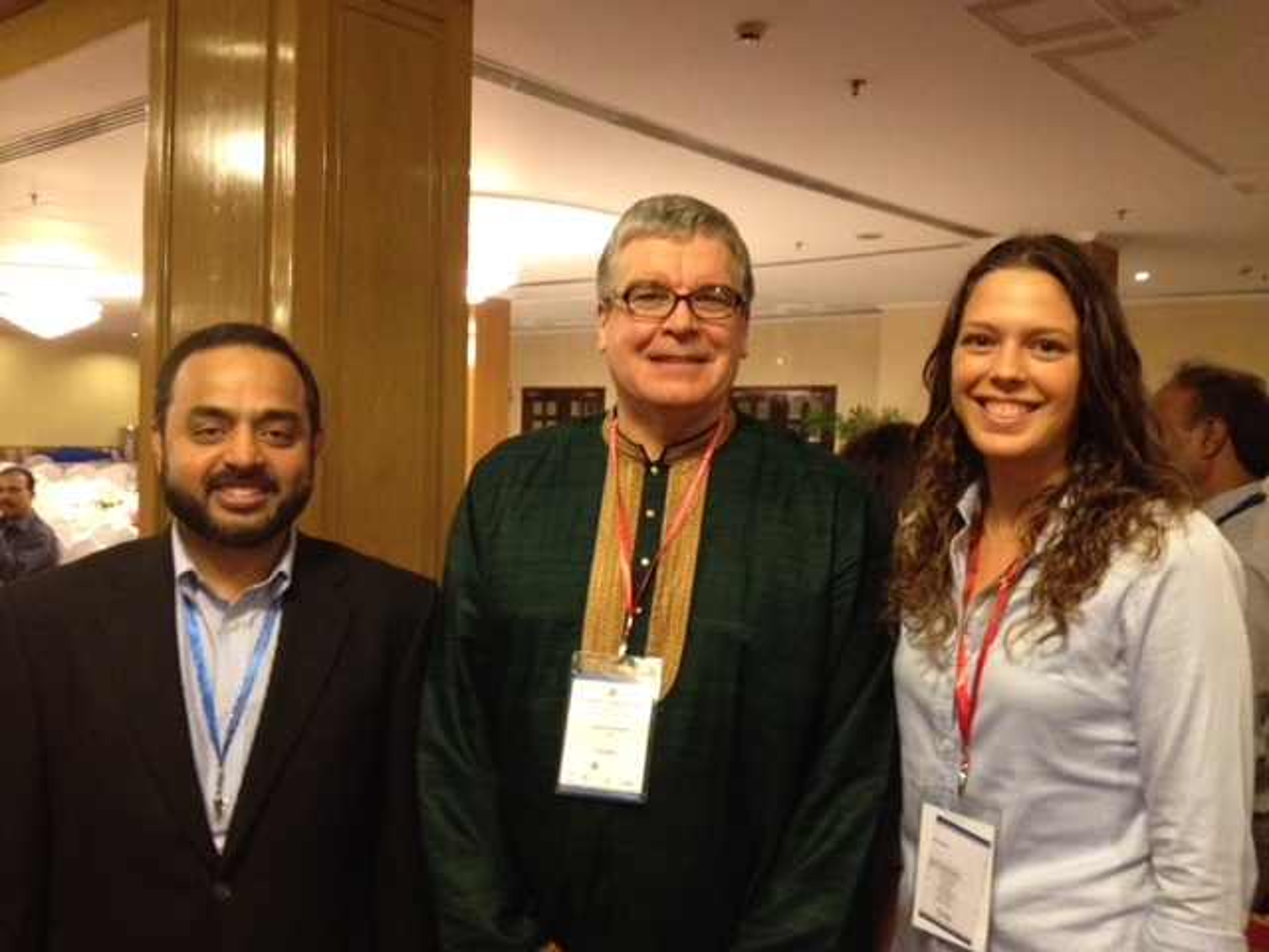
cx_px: 634
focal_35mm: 35
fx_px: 1283
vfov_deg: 40.7
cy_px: 476
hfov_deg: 52.6
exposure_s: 1/15
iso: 500
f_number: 2.4
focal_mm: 4.28
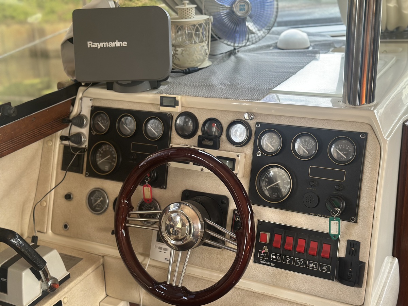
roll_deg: +1.6
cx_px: 204
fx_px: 566
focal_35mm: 48
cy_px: 153
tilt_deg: -19.9
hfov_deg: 39.7
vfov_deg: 30.3
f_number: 1.78
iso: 125
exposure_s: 1/113
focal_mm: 6.86
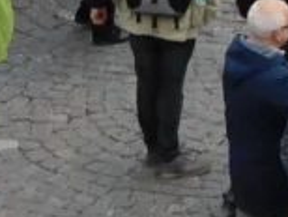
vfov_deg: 2.5
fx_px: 4975
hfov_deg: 3.3
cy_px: -378
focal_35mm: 597
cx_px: 337
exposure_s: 1/320
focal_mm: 16.1
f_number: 4.7
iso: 125
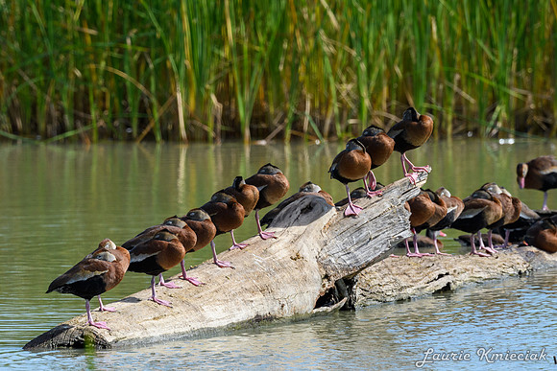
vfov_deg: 1.7
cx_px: 263
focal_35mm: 800
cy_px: 198
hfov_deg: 2.6
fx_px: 12383
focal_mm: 500
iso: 560
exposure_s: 1/2000
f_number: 8
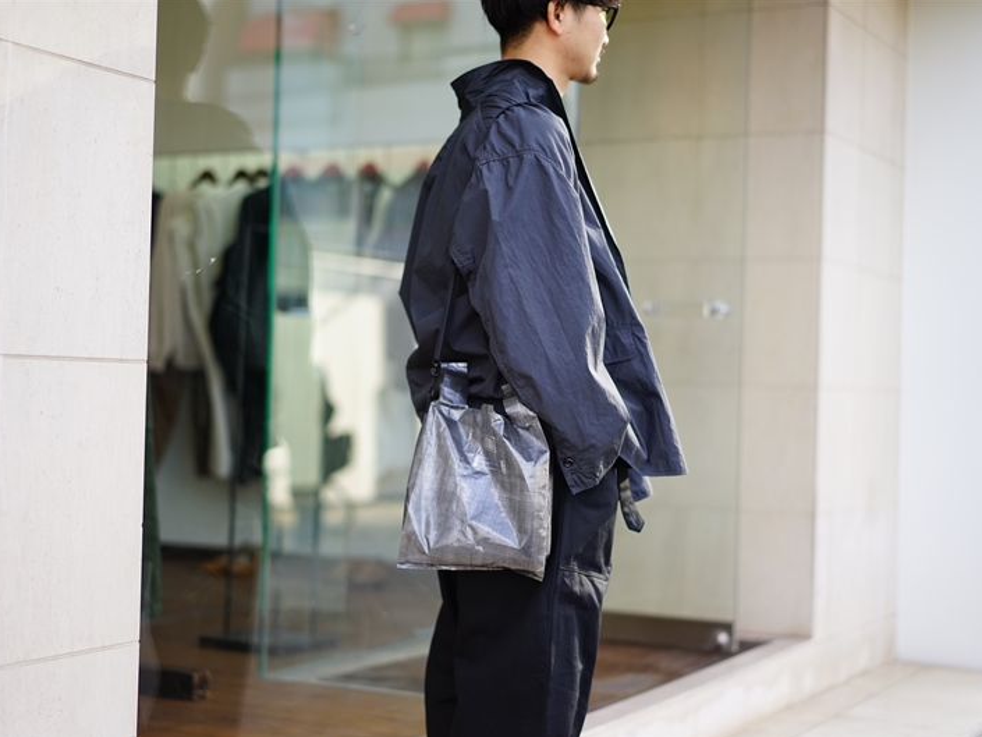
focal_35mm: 60
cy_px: 370
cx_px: 475
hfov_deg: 32.2
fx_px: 1702
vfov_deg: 24.4
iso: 100
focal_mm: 55
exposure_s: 1/400
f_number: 1.8
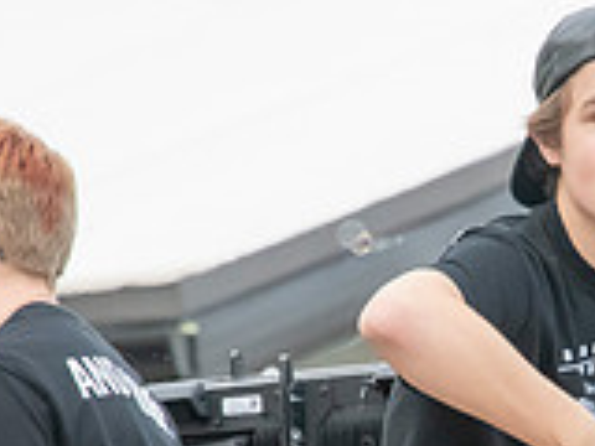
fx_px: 17928
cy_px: 411
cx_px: 636
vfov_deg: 1.4
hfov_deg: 1.9
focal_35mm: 1043
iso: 3200
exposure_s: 1/320
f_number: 11
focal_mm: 300
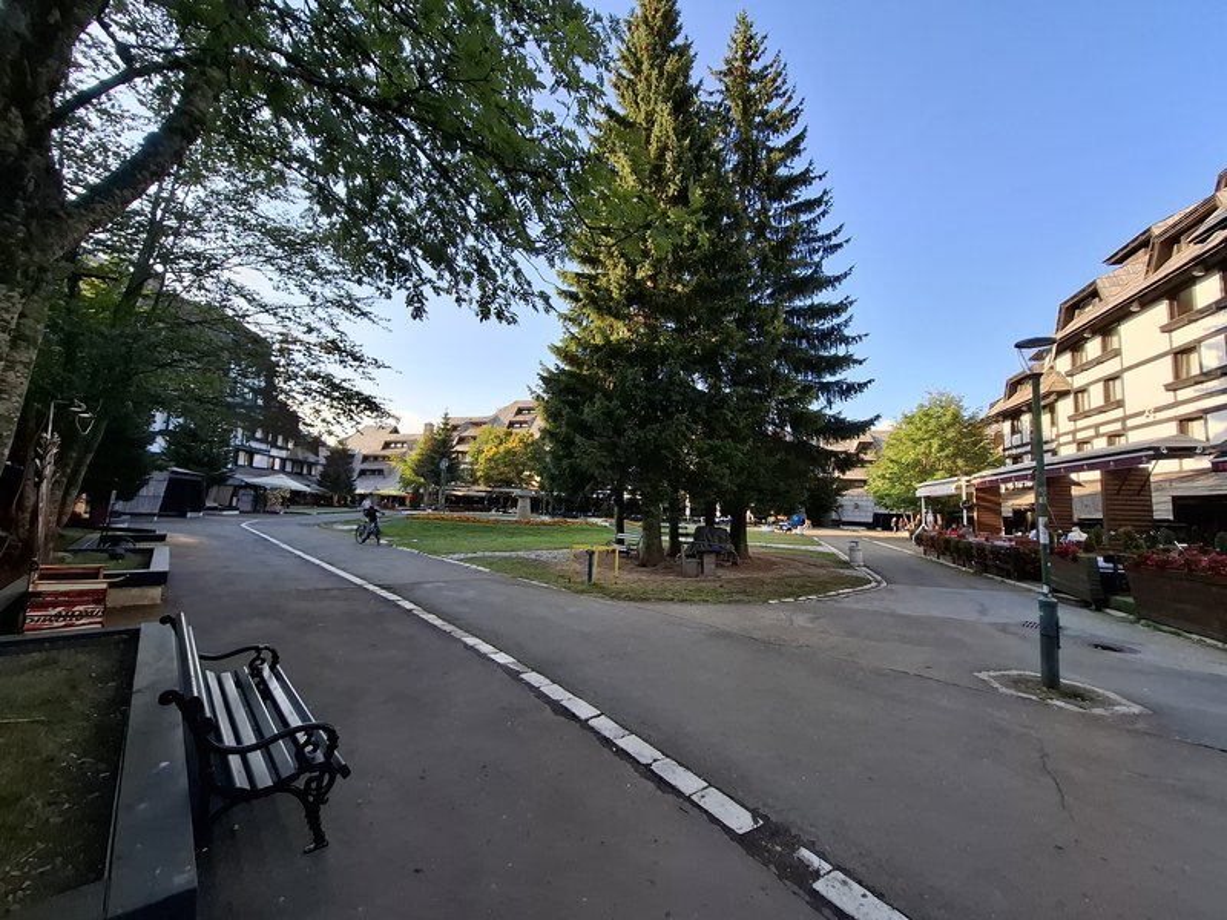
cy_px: 460
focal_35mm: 13
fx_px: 461
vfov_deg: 89.9
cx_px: 614
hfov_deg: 106.2
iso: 40
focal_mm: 1.74
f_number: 2.2
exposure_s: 1/291
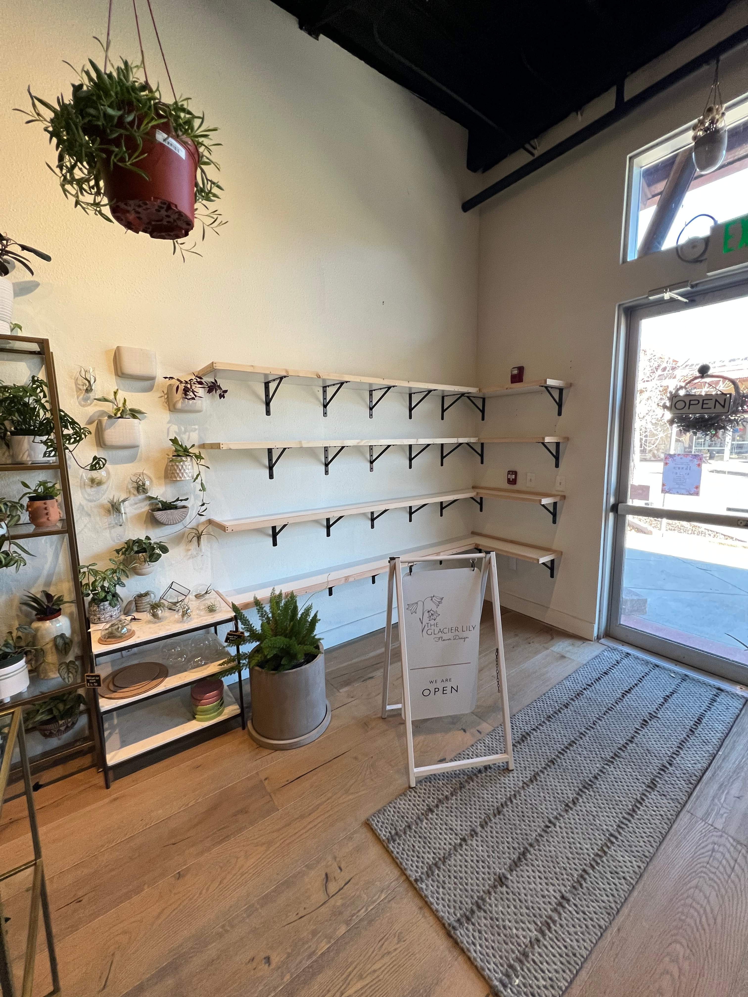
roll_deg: -0.8
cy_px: 498
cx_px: 374
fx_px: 375
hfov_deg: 89.9
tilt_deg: -5.6
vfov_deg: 106.2
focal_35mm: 13
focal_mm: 1.57
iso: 200
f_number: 1.8
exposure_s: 1/120
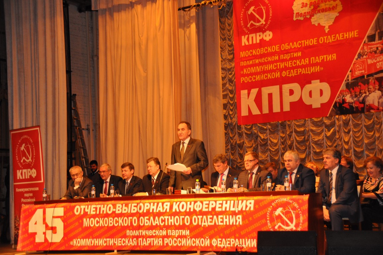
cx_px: 192
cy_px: 128
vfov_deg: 17.5
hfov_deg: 26.0
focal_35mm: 78
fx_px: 829
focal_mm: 52
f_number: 4.8
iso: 800
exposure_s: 1/60
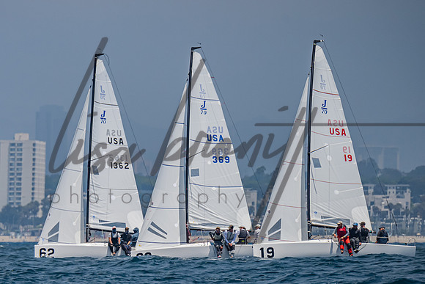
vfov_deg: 2.1
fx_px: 7666
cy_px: 193
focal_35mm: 649
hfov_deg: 3.2
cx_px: 59
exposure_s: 1/3200
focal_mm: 350
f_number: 6.3
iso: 400
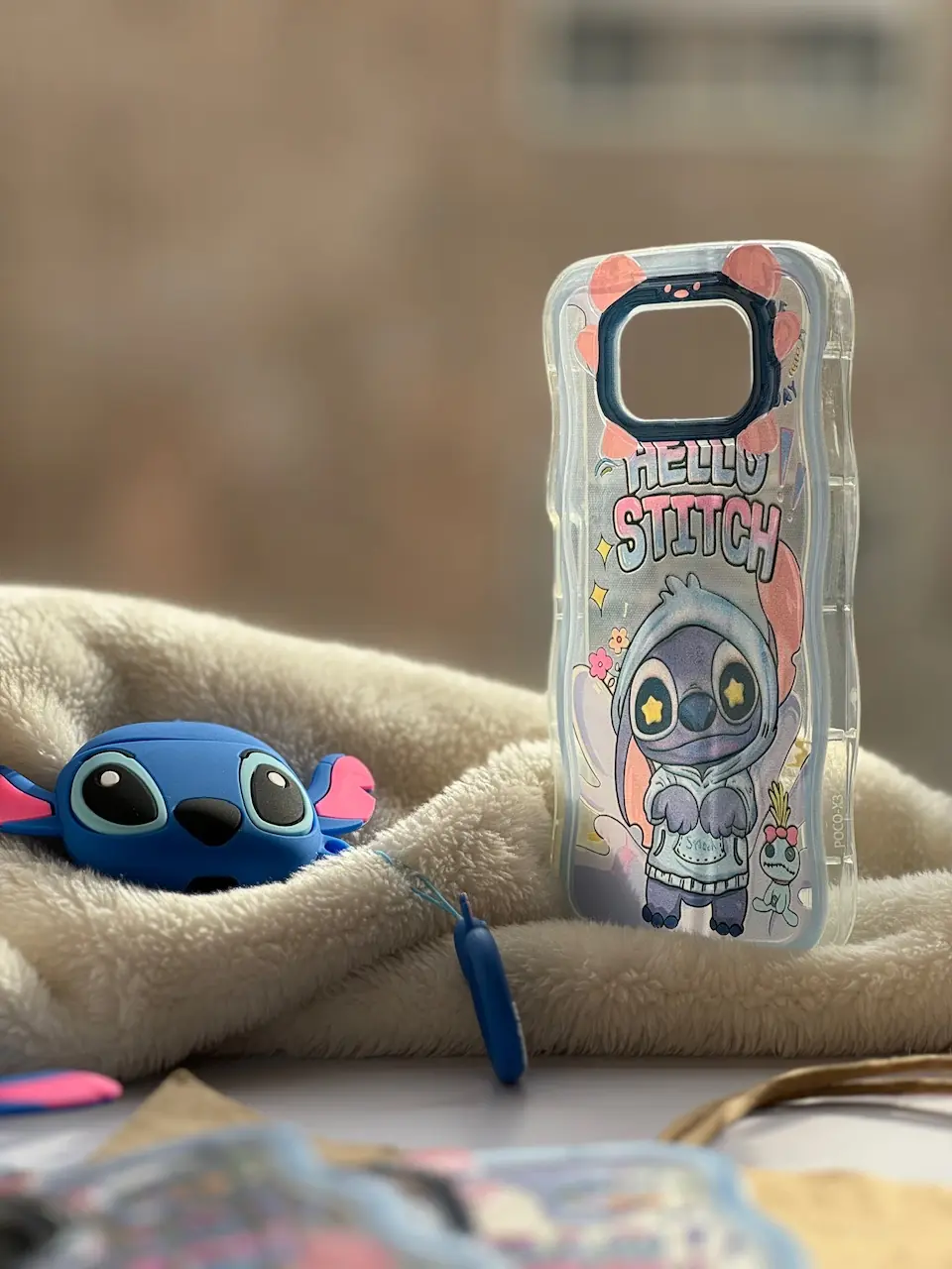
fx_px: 2824
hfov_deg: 19.1
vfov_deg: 25.3
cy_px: 634
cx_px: 476
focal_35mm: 77
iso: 25
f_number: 2.8
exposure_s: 1/322
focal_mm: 9
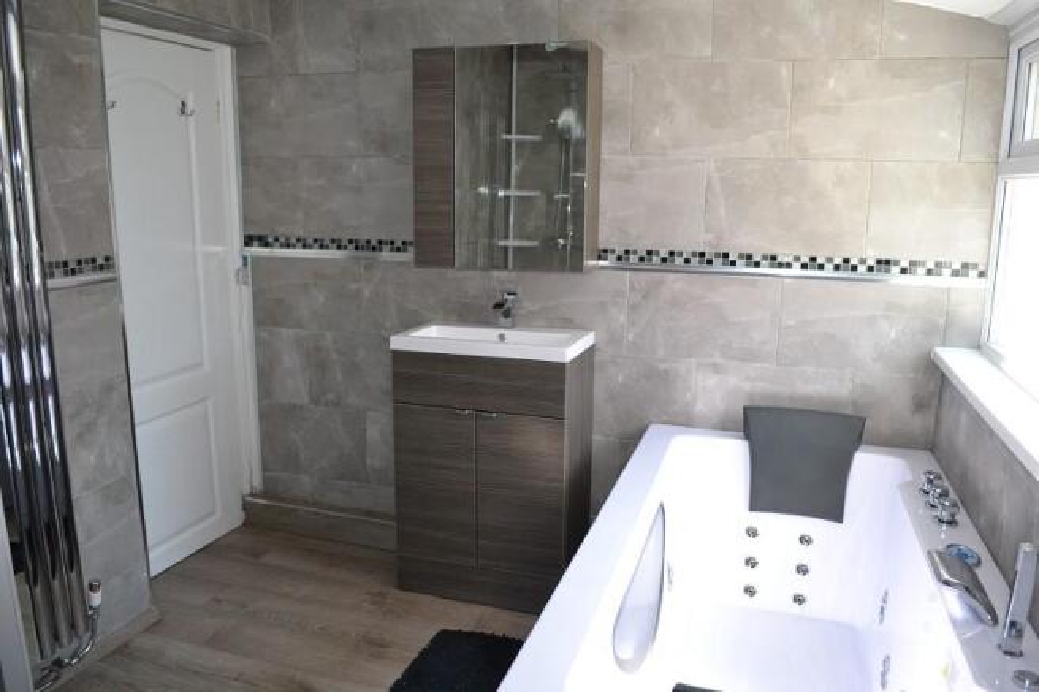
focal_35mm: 27
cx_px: 520
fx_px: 779
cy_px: 346
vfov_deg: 47.9
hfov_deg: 67.4
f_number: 4
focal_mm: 18
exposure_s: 1/125
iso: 280
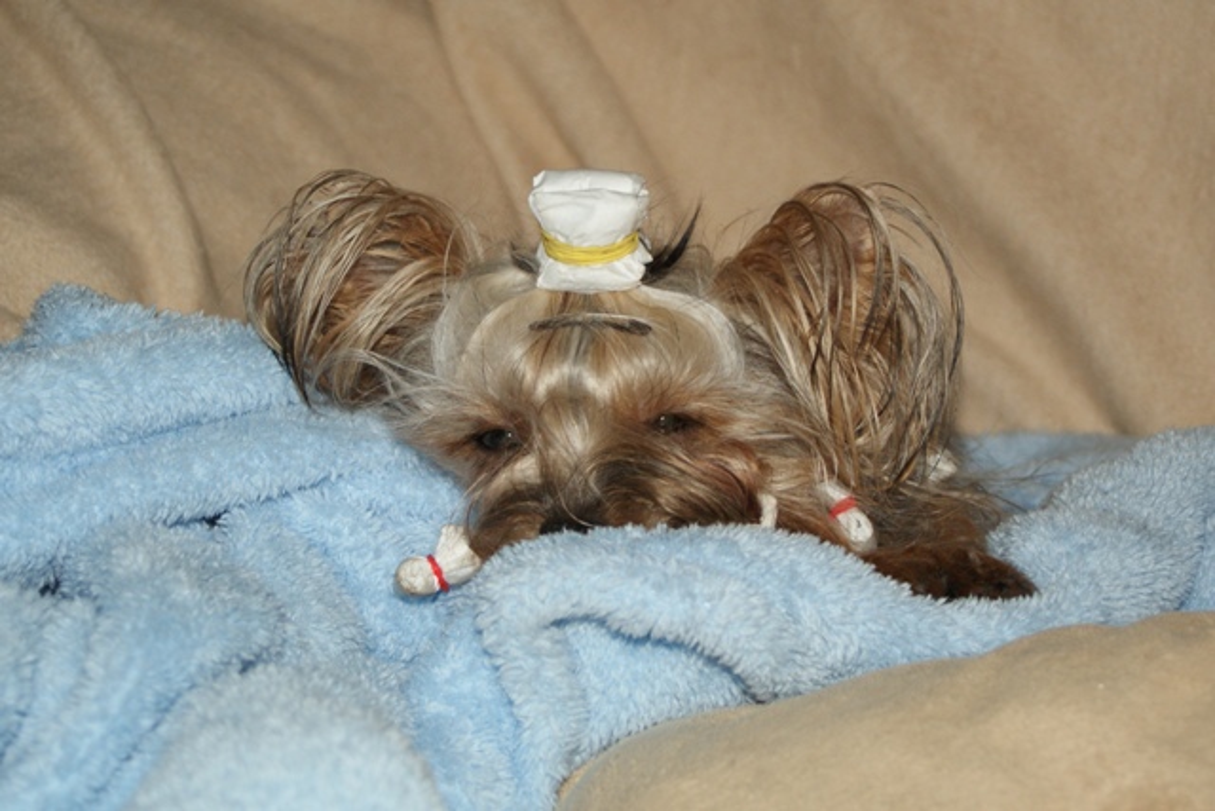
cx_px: 608
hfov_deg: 27.0
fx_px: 2532
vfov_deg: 18.2
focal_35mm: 75
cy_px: 406
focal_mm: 50
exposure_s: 1/80
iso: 400
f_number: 5.6
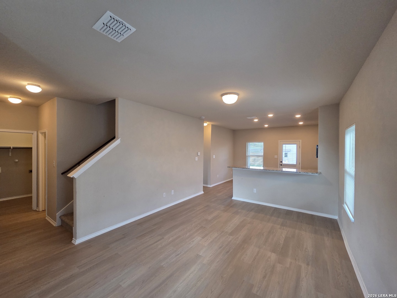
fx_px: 149
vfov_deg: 89.9
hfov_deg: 106.2
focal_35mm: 13
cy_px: 149
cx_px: 198
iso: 250
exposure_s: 1/120
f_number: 2.2
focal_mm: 2.2
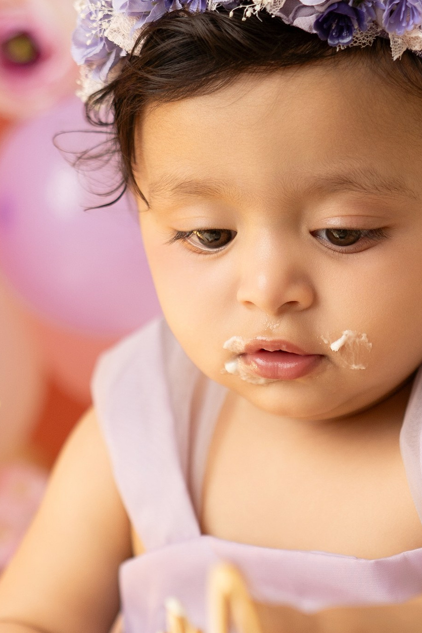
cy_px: 456
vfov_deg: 19.4
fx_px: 1847
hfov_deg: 13.0
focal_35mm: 105
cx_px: 282
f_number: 2
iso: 100
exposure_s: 1/160
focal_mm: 35
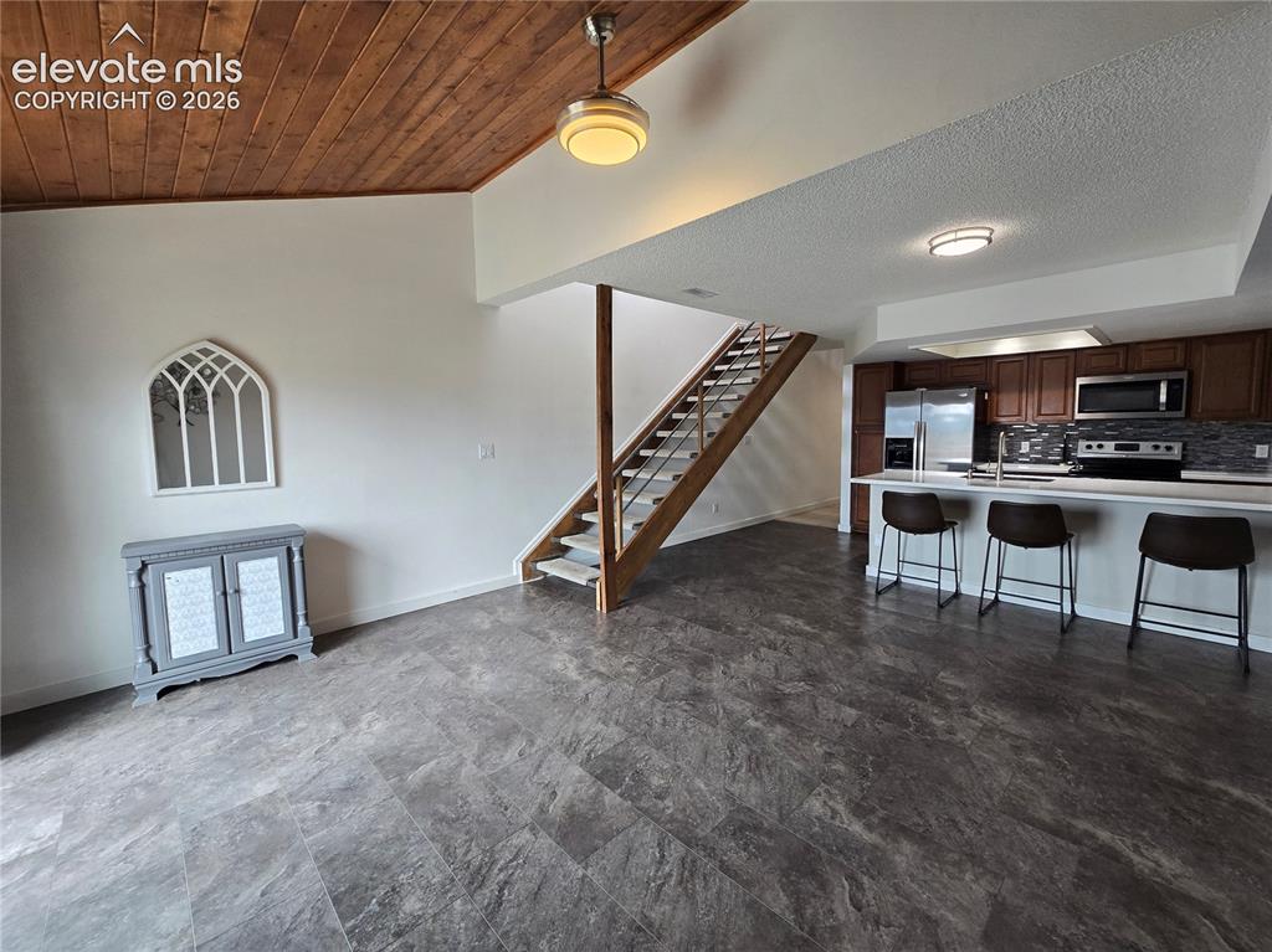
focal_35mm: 13
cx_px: 636
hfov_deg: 106.2
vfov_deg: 89.9
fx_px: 477
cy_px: 476
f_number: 2.2
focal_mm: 2.2
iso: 80
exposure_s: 1/60
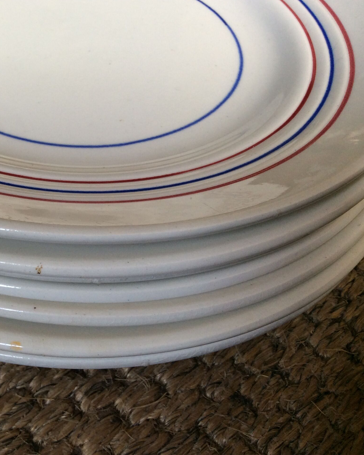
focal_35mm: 42
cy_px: 226
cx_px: 74
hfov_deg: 34.6
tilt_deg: -46.2
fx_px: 566
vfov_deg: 43.8
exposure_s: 1/25
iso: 50
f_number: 2.4
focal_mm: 3.3
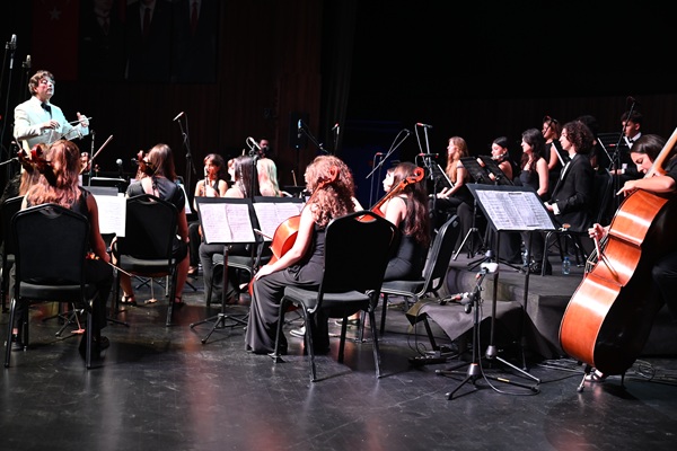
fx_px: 846
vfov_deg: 29.9
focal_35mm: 45
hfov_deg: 43.6
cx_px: 338
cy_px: 226
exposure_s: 1/125
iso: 1100
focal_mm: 45
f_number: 2.8
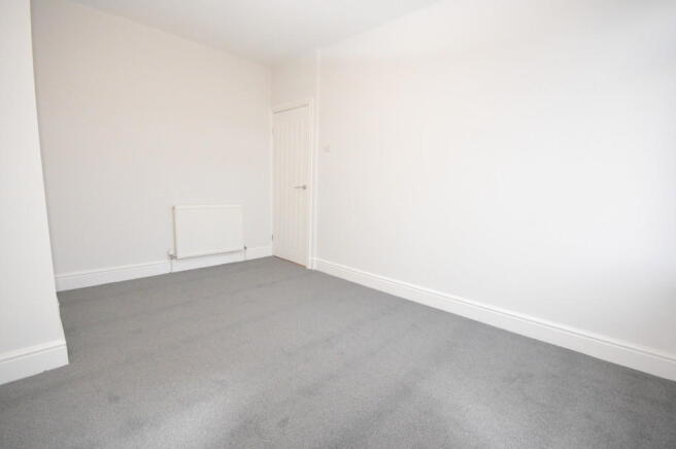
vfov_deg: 77.2
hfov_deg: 100.4
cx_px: 338
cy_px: 224
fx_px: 281
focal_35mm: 15
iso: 6400
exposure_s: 1/60
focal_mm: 10
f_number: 7.1
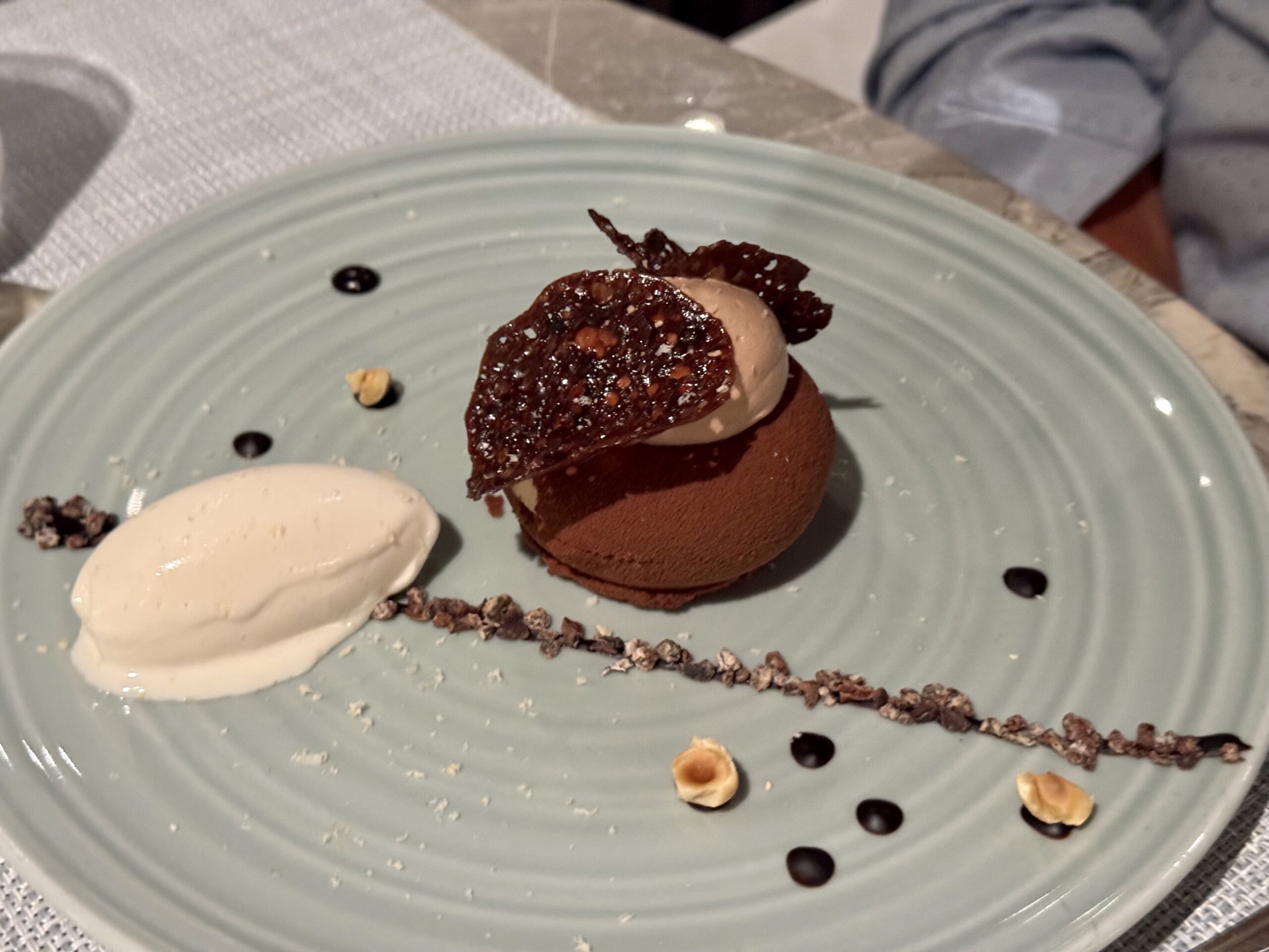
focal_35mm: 48
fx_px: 1760
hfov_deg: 39.7
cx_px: 634
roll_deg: -1.7
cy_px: 476
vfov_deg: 30.3
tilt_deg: -40.8
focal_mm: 6.76
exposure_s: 1/37
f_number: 1.78
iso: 500
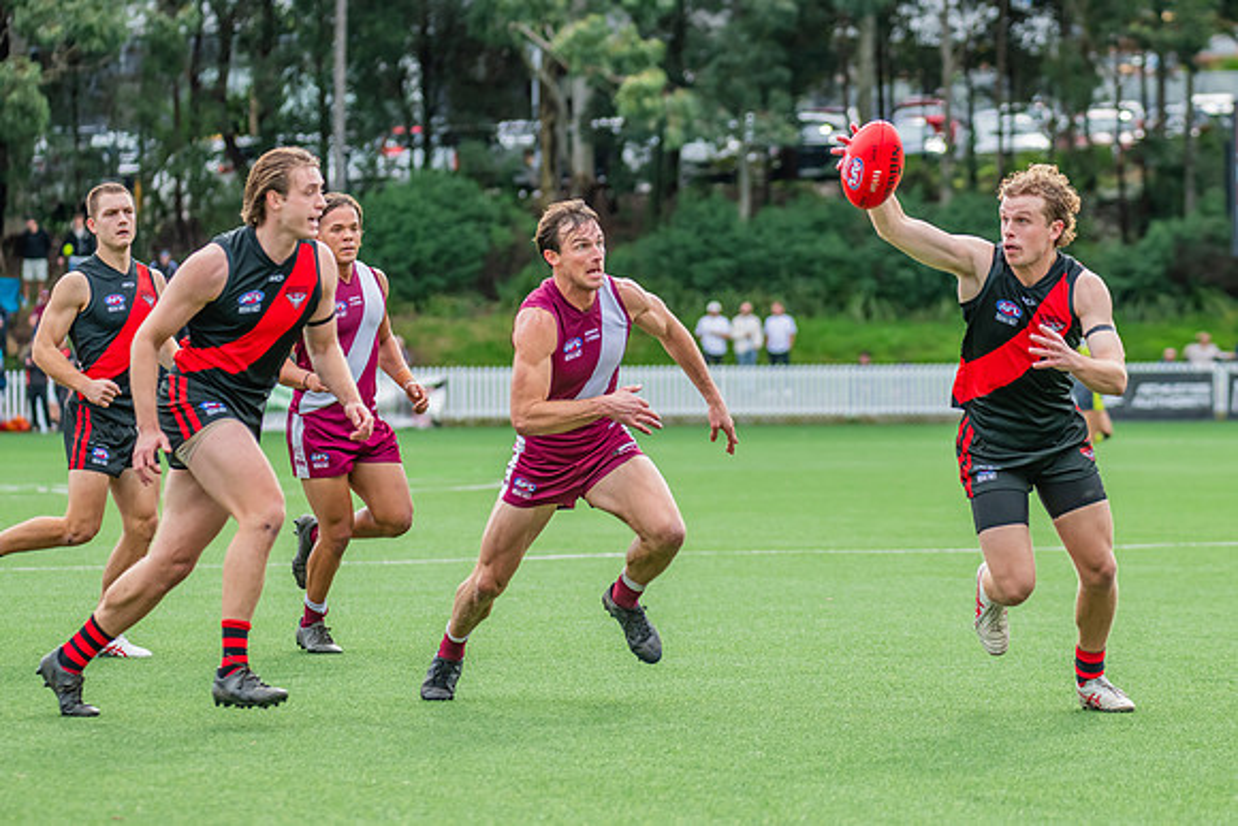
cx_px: 693
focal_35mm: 192
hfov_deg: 10.7
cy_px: 444
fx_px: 6609
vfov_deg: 7.2
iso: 800
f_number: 5
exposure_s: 1/1250
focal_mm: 170
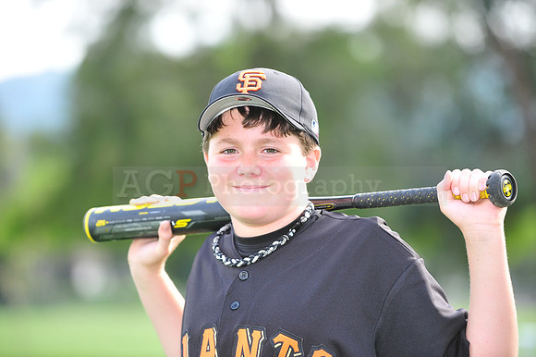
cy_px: 178
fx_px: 2976
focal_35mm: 200
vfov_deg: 6.9
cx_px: 268
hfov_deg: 10.3
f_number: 4.5
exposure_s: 1/400
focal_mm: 200
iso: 400
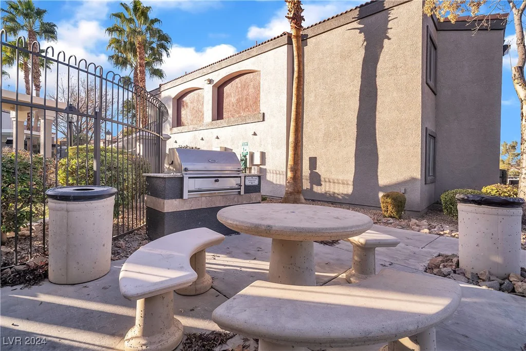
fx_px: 234
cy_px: 176
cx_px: 263
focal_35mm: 16
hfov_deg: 96.7
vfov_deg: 73.8
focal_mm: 16
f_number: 8
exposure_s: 1/200
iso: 250
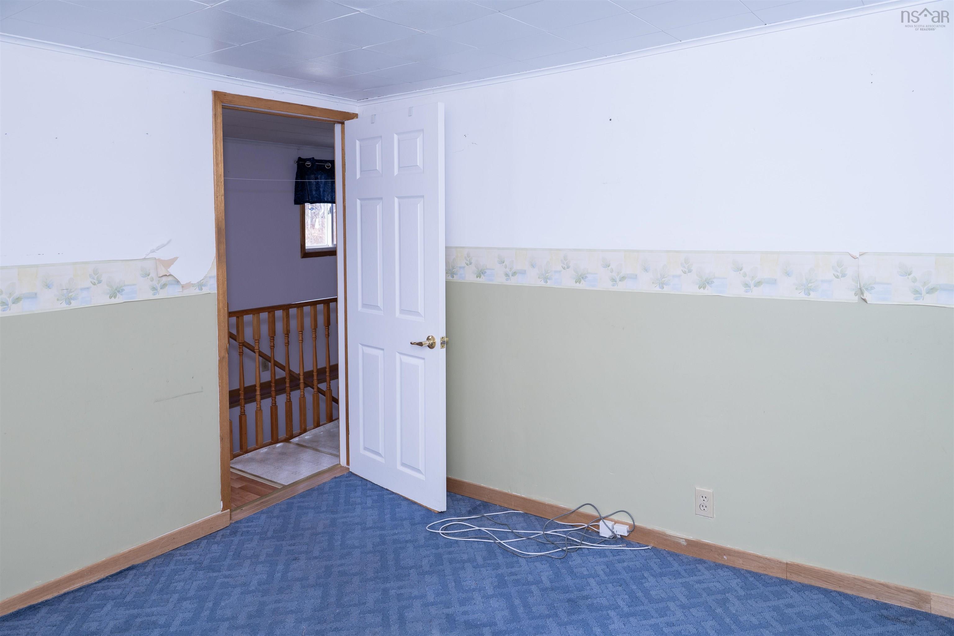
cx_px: 477
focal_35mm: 24
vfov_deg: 53.1
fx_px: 636
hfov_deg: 73.7
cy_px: 318
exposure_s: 1/200
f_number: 5.6
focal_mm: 24
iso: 320
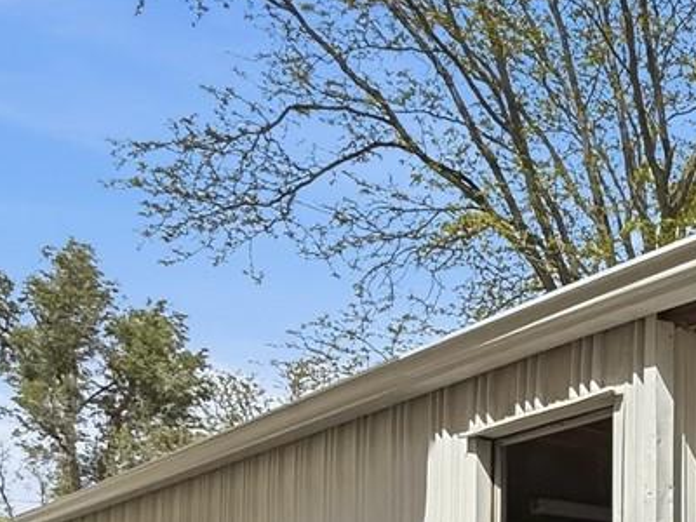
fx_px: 1126
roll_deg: +0.6
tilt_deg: +1.1
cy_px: 670
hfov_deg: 26.6
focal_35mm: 56
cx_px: 995
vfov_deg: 23.3
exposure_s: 1/1572
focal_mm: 2.2
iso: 50
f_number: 2.2
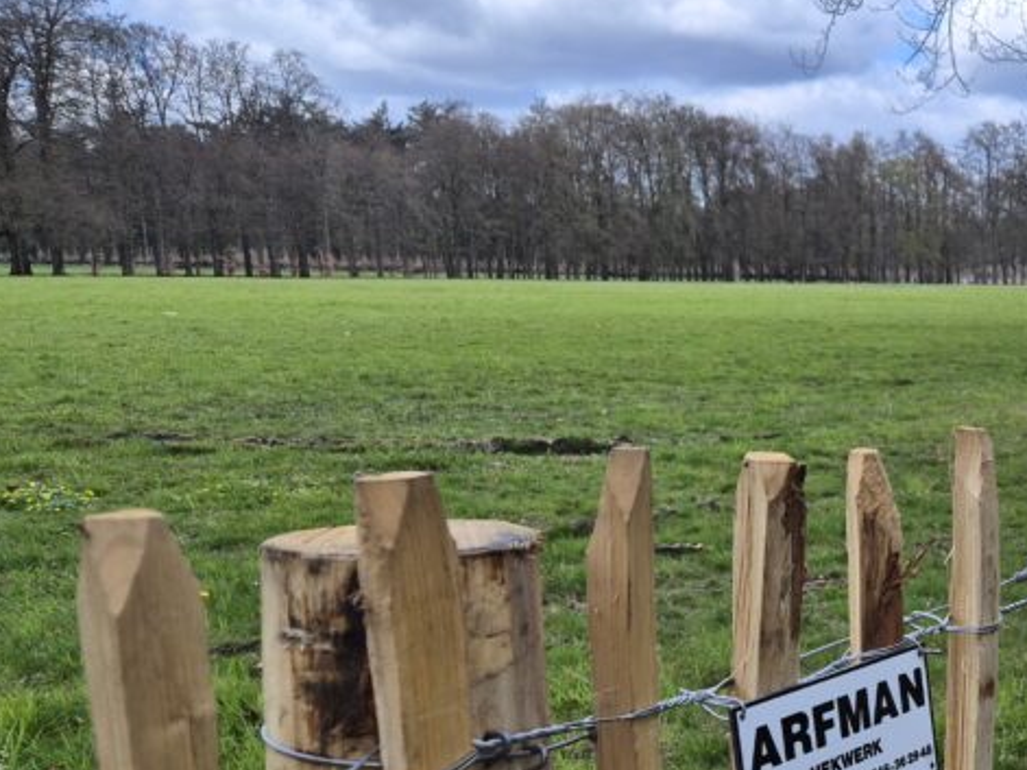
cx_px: 1103
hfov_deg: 33.7
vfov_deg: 28.7
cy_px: 578
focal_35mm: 50
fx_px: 1483
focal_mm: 5.4
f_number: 1.8
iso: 25
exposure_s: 1/1032
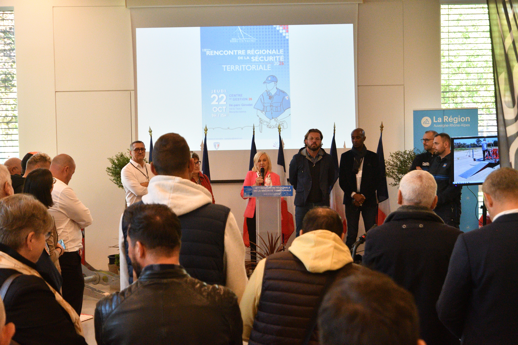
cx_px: 259
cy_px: 172
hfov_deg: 29.2
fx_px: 993
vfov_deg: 19.7
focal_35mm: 69
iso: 4500
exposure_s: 1/250
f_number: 5.6
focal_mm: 46
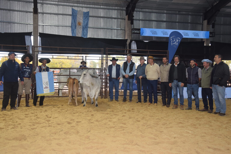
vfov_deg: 32.0
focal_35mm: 42
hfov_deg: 46.4
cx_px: 116
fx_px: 270
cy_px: 77
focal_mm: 28
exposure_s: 1/125
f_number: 5.6
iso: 720
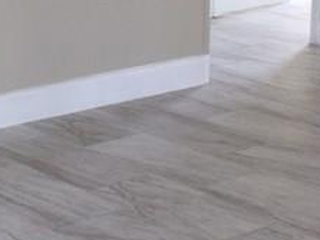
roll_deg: +0.5
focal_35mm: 133
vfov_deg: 11.1
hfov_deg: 14.7
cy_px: 20
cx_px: 29
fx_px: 1229
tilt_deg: -12.4
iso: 32
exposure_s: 1/60
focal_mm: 4.15
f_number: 2.2
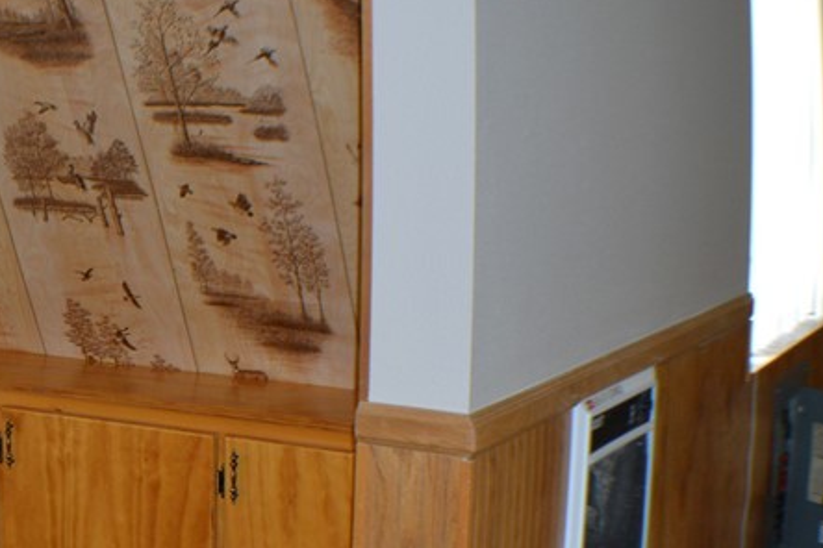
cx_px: -164
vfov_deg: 12.4
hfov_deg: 17.7
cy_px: 479
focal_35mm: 110
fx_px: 2515
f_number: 4.5
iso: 720
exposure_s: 1/60
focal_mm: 30
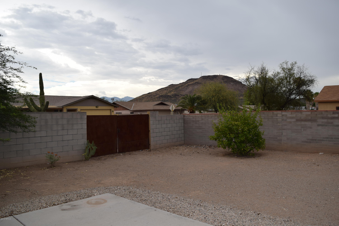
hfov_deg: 67.4
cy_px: 113
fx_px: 254
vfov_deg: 47.9
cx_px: 170
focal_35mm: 27
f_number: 6.3
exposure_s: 1/160
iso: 100
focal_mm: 18
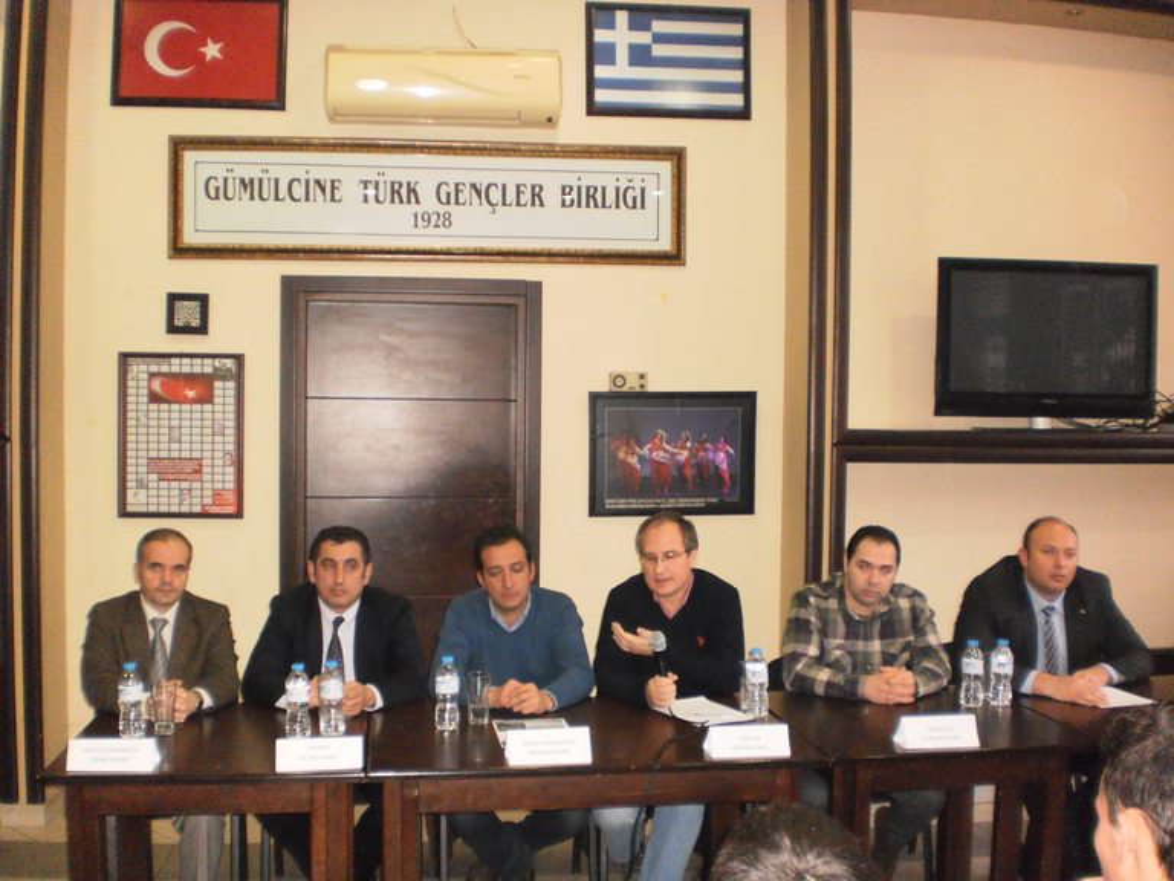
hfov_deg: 51.4
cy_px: 440
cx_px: 587
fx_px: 1221
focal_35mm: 36
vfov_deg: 39.7
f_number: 3.1
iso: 640
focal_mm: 6.3
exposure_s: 1/30
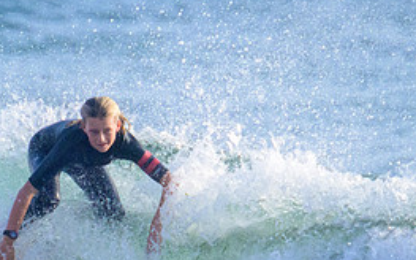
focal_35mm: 2466
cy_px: 184
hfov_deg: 0.9
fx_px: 27940
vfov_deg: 0.5
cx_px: 78
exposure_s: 1/2000
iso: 1800
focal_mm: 800
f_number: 13
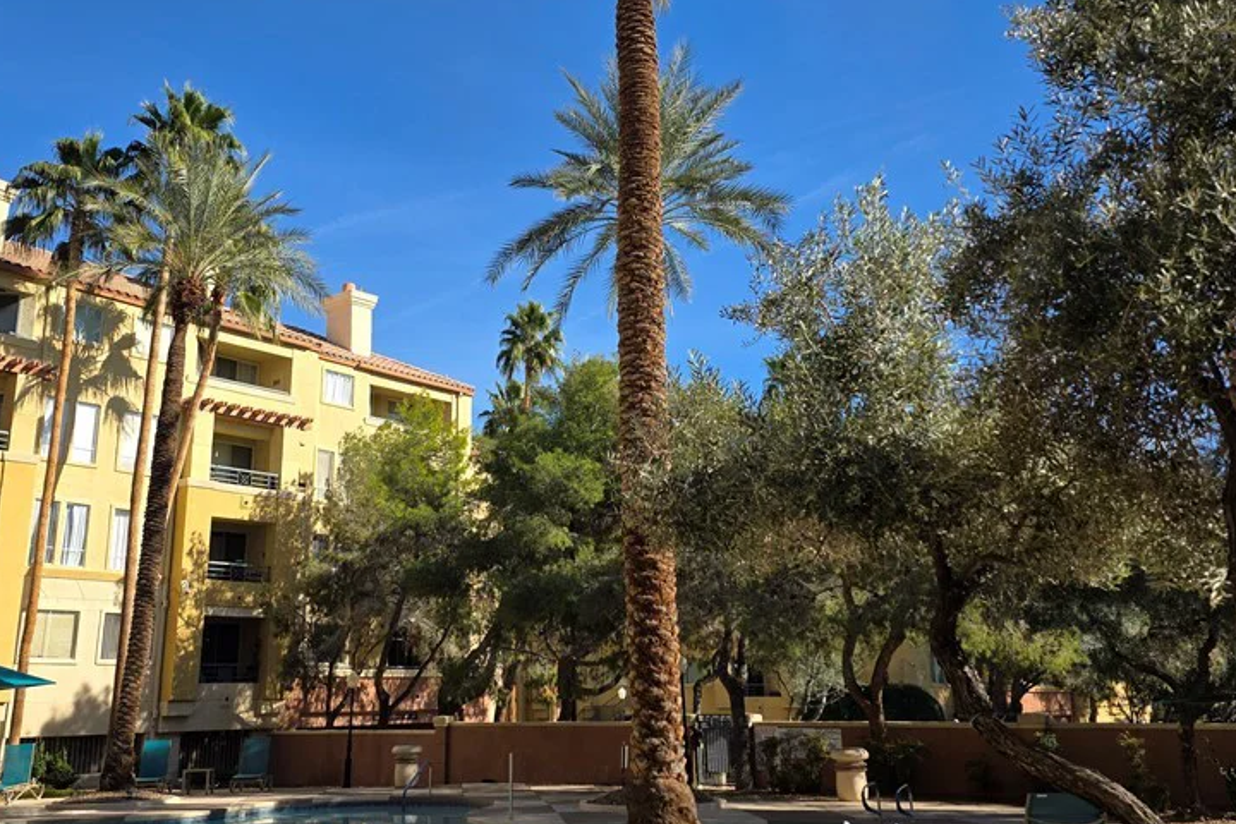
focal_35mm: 34
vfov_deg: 38.8
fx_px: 1167
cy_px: 374
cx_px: 566
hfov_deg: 55.7
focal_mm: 6.3
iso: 80
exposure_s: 1/4333
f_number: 1.7
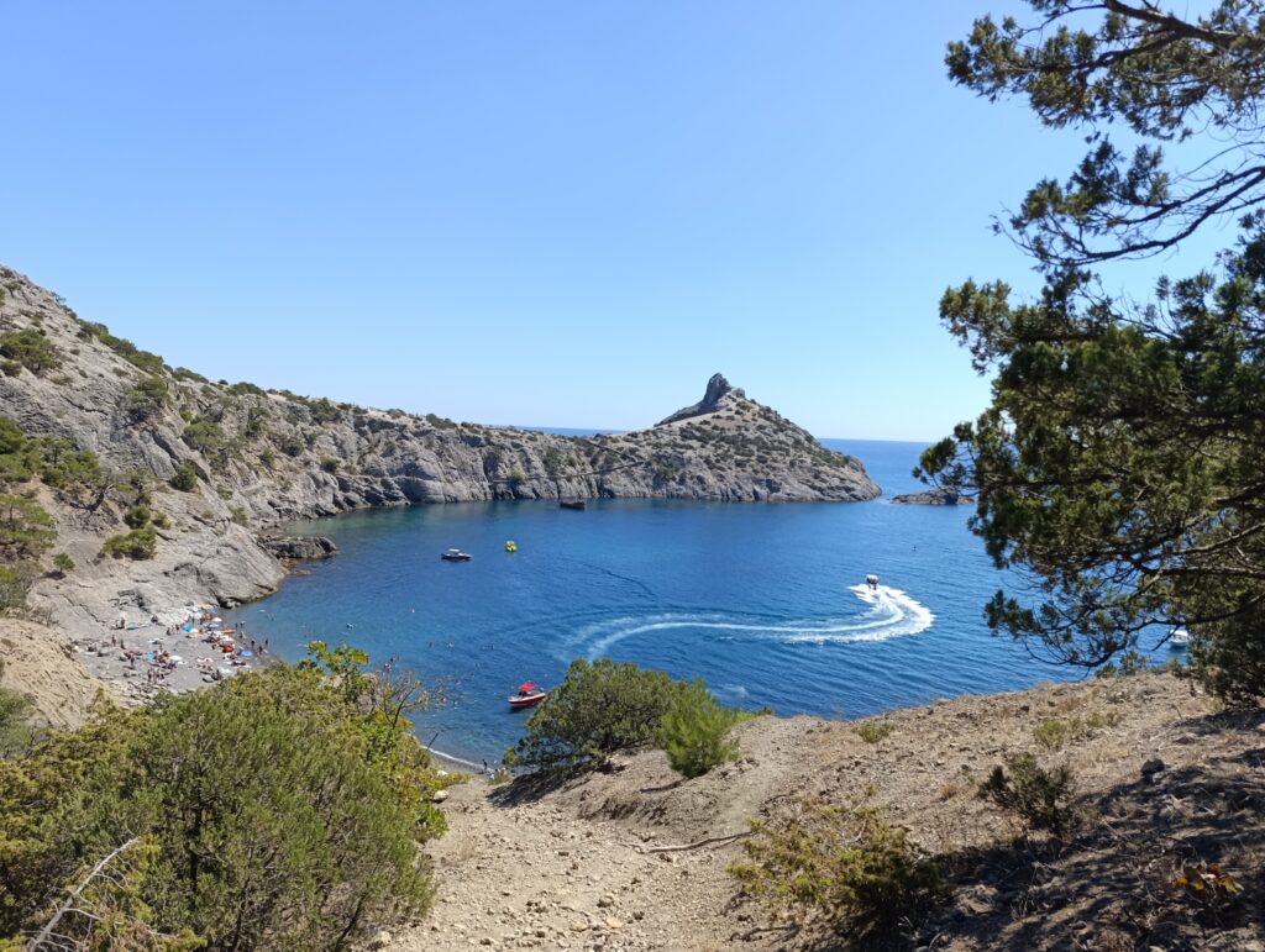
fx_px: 842
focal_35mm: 23
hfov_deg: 73.8
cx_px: 632
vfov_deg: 59.0
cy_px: 476
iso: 50
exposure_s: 1/571
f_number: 1.6
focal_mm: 6.14
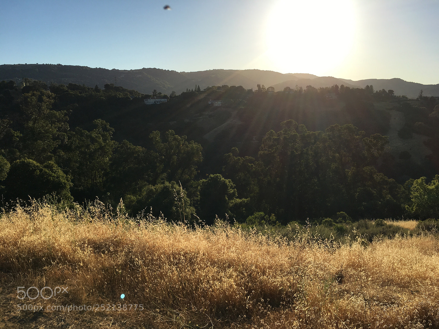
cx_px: 220
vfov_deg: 48.2
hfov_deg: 61.7
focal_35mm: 29
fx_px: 368
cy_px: 164
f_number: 2.2
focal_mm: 4.15
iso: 25
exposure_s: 1/2024
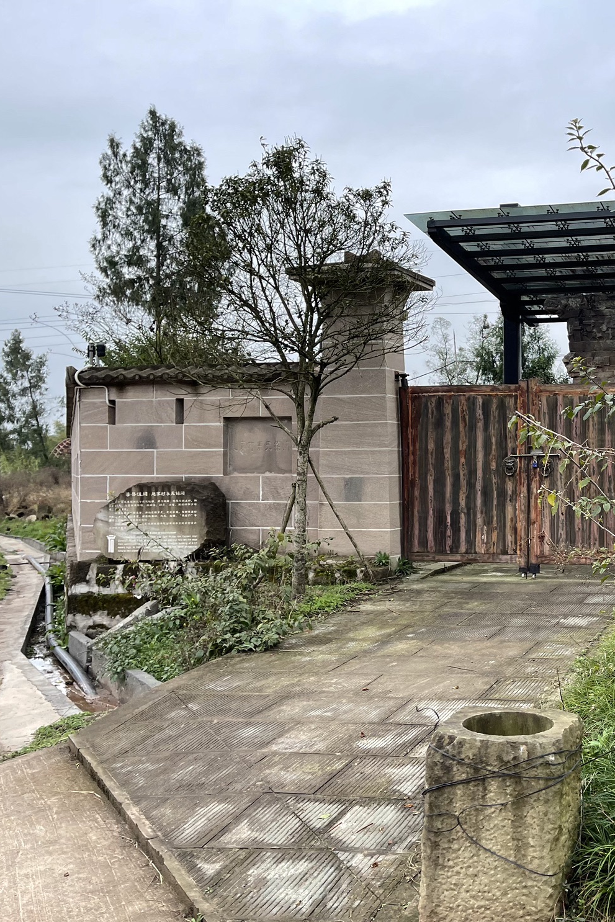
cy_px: 465
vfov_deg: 54.4
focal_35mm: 35
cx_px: 583
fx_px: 897
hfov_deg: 35.1
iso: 64
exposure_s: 1/121
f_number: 1.6
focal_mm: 5.1
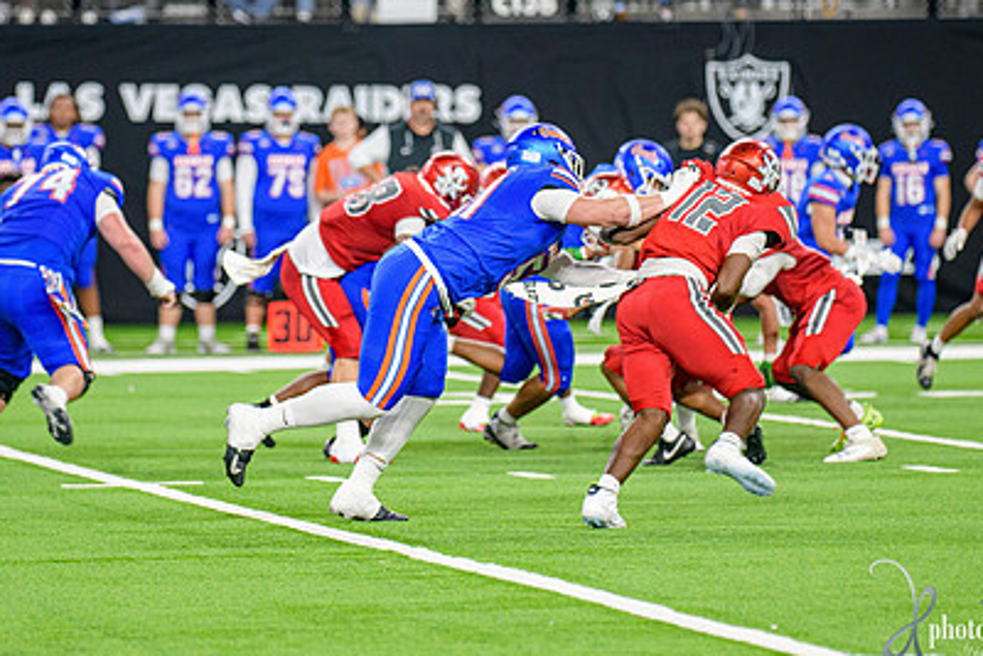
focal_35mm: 283
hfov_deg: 7.3
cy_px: 264
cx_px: 420
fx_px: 7730
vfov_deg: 4.9
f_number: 2.8
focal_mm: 195
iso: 1000
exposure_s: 1/400
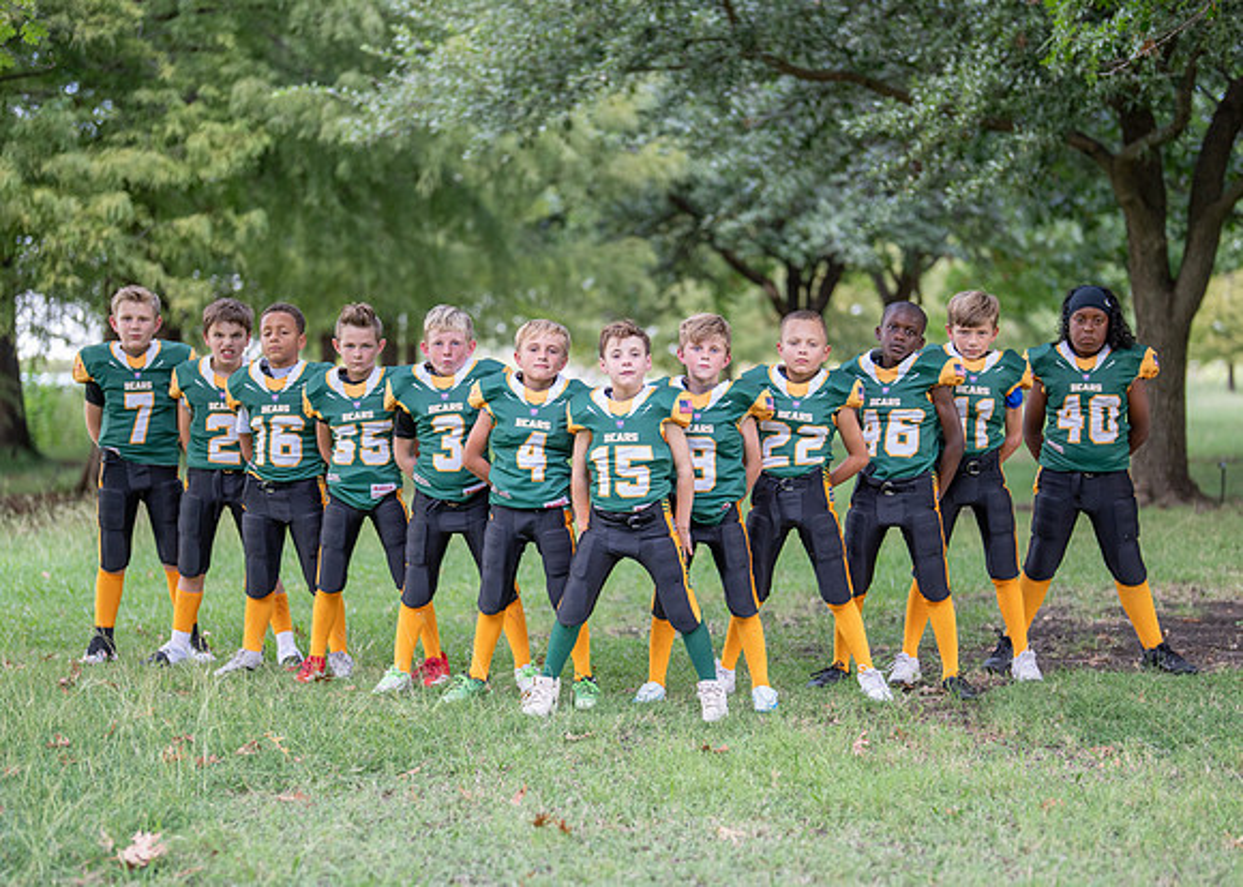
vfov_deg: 20.6
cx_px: 612
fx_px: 2441
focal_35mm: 69
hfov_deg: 28.6
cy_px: 493
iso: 320
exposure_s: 1/1000
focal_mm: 50
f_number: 1.2
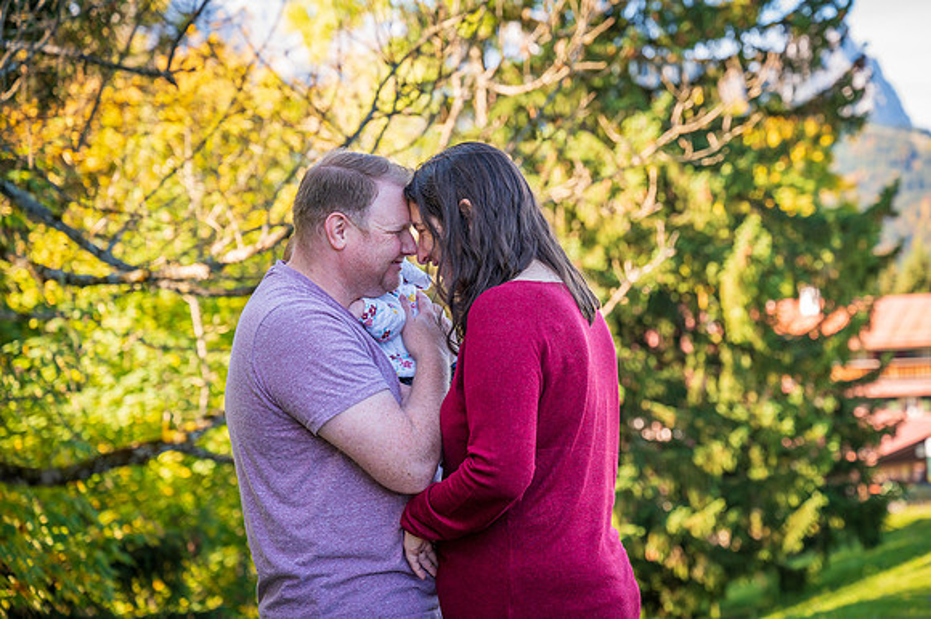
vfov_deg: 17.4
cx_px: 521
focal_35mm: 78
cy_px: 272
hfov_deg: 25.9
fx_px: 2026
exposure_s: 1/250
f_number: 4
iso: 200
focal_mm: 70
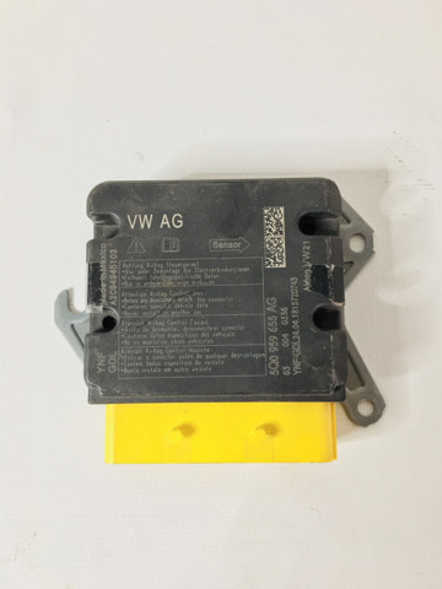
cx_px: 221
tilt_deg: -83.4
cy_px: 294
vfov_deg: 61.7
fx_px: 494
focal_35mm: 29
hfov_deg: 48.2
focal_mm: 4.15
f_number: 2.2
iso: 80
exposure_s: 1/33
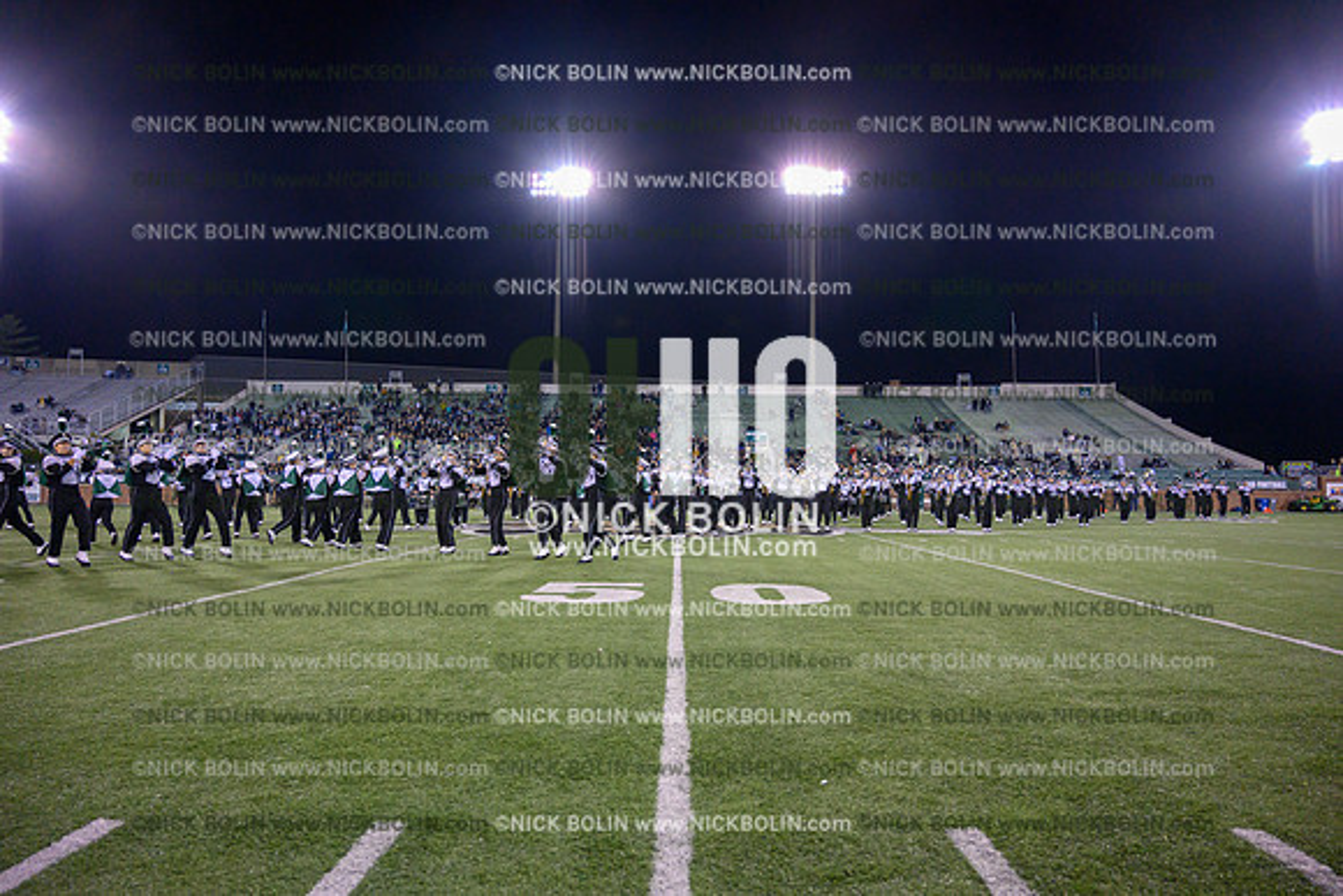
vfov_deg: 53.2
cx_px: 672
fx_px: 896
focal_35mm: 24
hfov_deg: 73.7
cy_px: 448
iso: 5000
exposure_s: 1/800
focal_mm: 24
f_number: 4
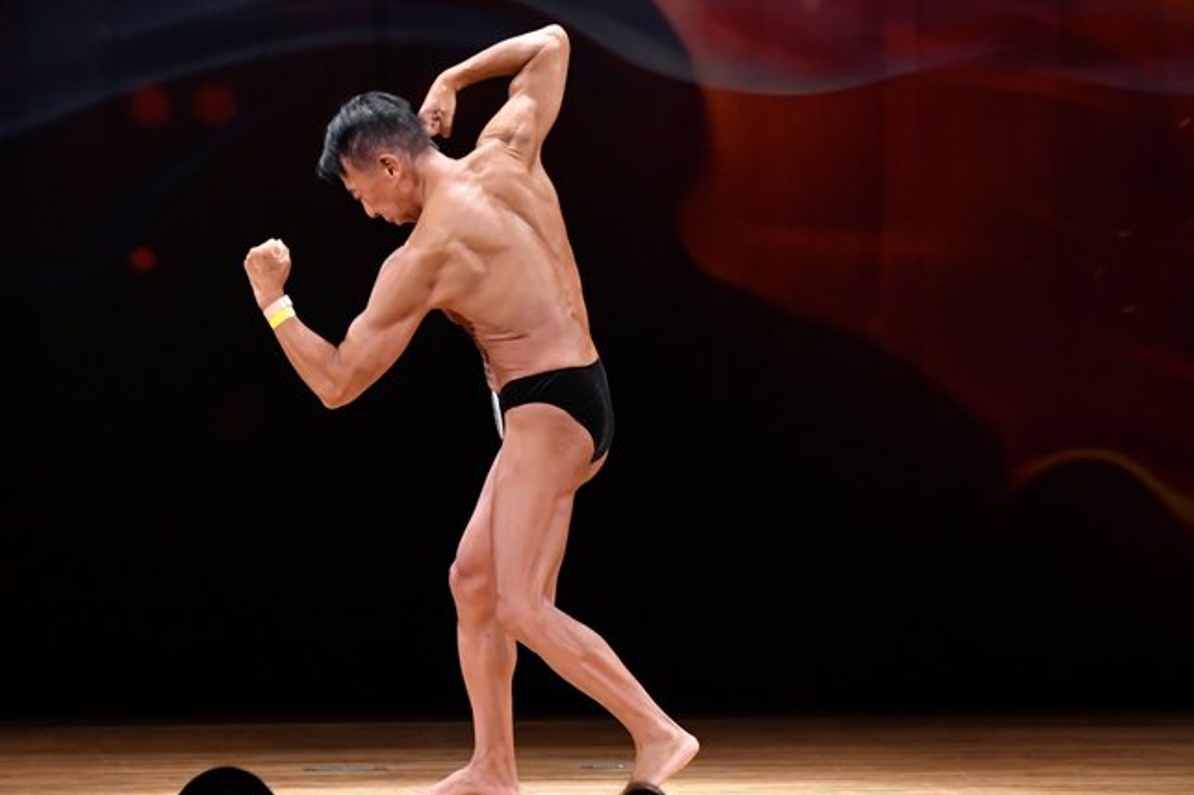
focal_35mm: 307
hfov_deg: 6.7
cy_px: 402
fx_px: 10179
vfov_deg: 4.5
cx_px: 496
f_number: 5.6
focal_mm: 170
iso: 4000
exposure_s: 1/400
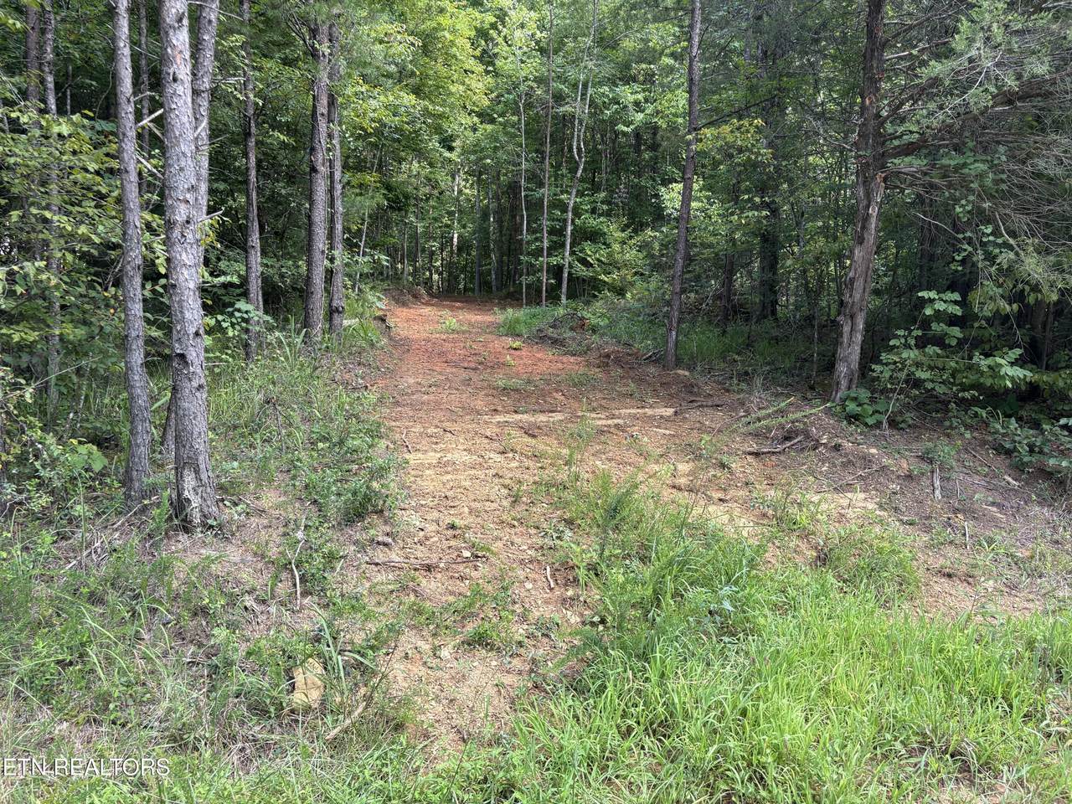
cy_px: 402
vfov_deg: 53.1
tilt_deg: +0.4
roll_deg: -1.1
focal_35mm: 26
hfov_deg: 67.3
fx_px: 805
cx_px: 536
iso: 50
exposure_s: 1/426
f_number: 1.6
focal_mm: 5.96
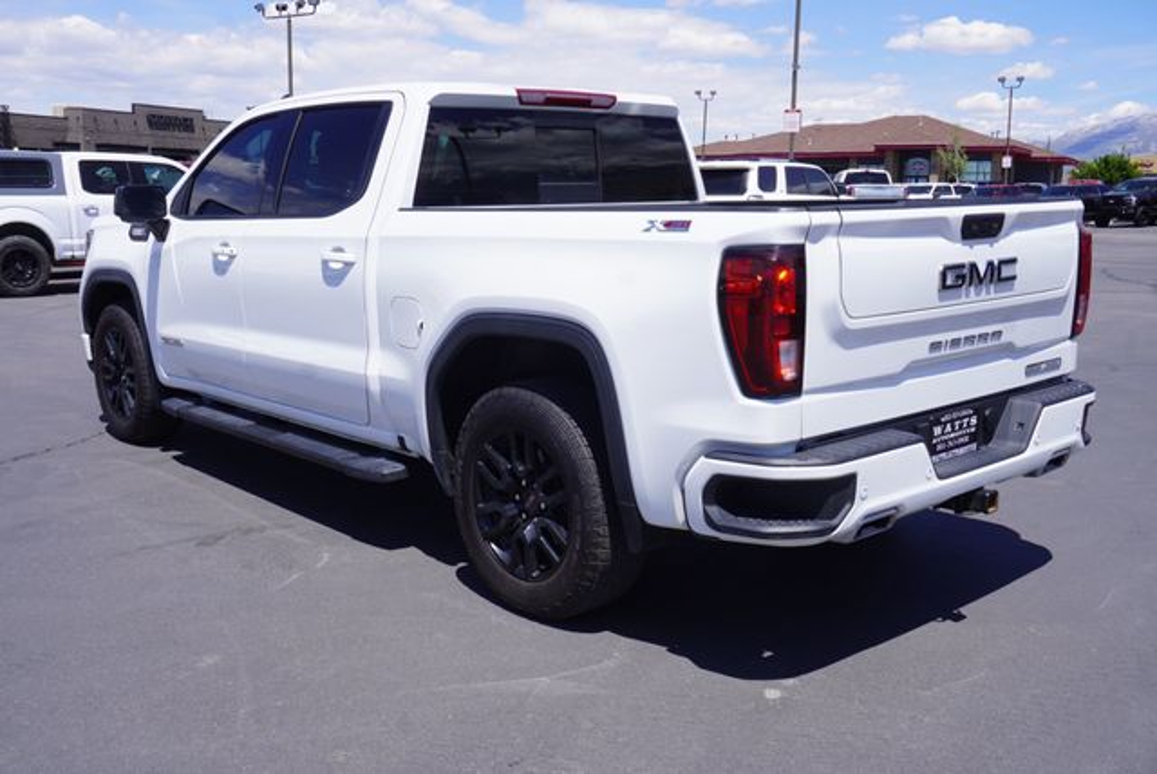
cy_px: 387
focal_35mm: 36
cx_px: 578
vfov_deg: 36.9
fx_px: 1158
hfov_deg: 53.1
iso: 100
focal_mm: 24
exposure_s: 1/160
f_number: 11
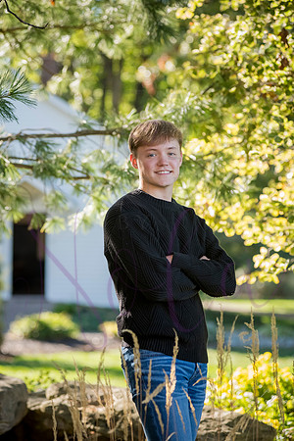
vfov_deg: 17.1
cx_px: 147
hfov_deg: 11.4
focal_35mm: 120
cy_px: 220
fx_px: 1470
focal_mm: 120
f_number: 4
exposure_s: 1/800
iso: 800
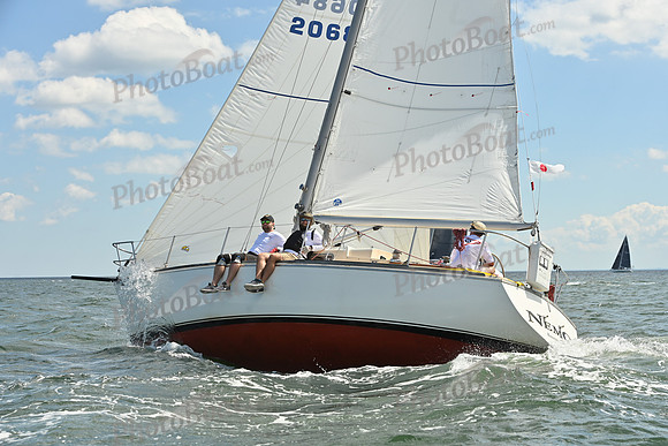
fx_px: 1299
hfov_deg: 28.8
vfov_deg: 19.5
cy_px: 223
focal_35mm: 70
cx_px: 334
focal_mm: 70
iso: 250
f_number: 7.1
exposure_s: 1/1250
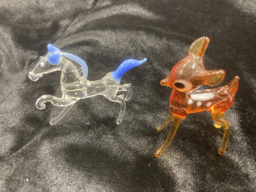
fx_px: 207
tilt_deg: -51.6
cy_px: 96
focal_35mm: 28
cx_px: 128
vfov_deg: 49.7
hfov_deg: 63.4
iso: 400
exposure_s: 1/25
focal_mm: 3.99
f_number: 1.8
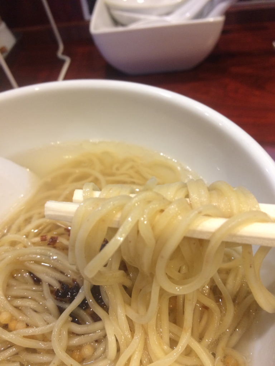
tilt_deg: -49.2
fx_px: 307
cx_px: 138
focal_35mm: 29
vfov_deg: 61.7
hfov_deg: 48.2
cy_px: 183
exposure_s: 1/30
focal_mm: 4.15
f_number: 2.2
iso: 160
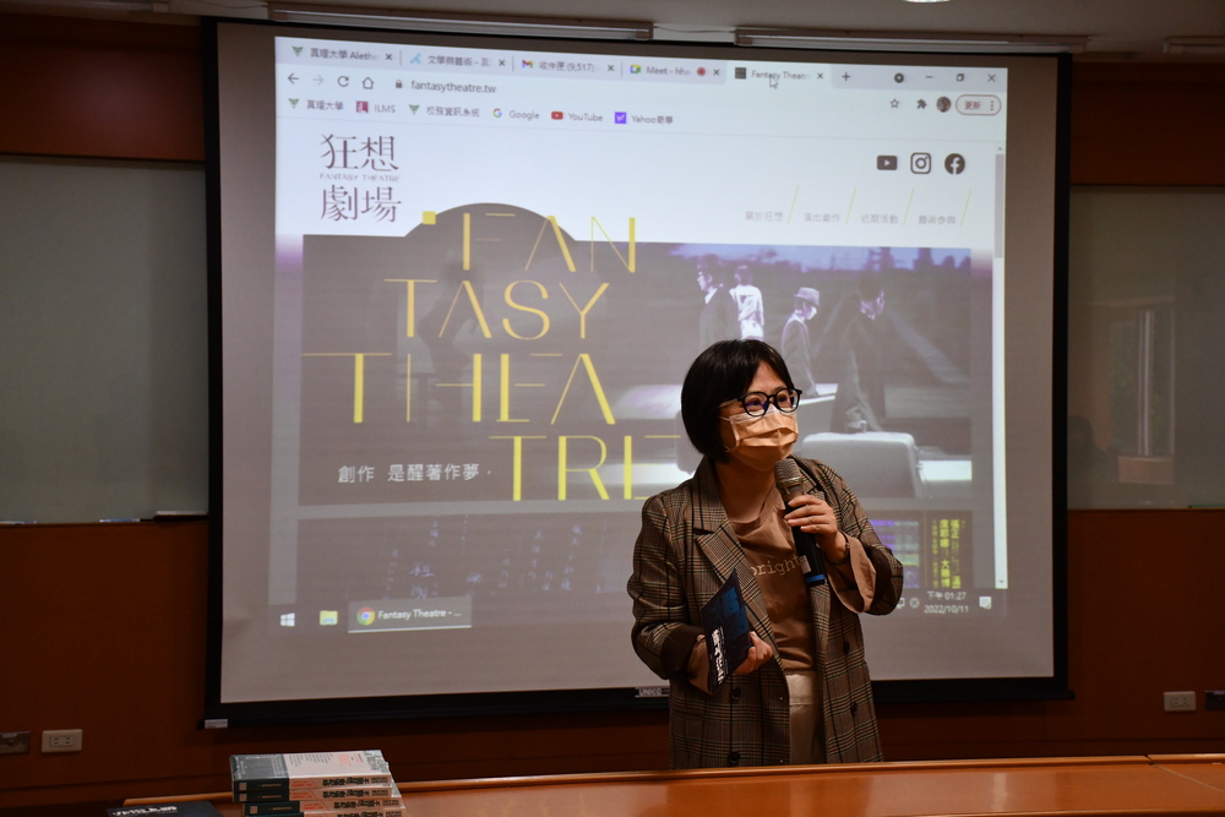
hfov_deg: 33.4
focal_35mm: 60
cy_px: 408
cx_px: 612
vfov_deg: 22.6
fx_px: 2042
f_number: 4.5
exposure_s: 1/125
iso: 1400
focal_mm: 40
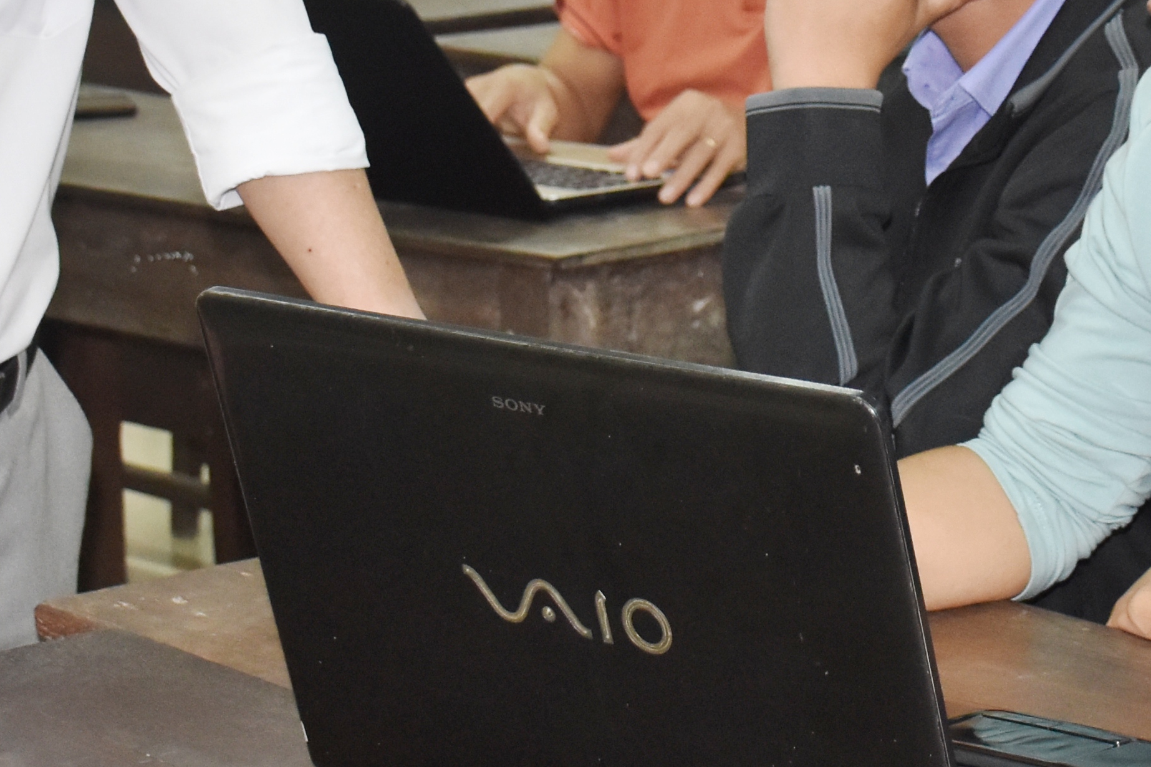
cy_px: 34
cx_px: 974
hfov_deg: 15.4
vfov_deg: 10.4
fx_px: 4208
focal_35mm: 132
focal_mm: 27
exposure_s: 1/80
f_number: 4.5
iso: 800
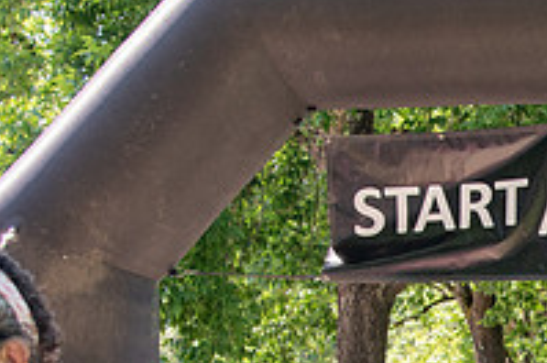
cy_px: 470
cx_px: 728
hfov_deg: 18.1
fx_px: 1593
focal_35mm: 105
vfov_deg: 12.6
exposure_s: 1/400
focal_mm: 24
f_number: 4
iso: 500
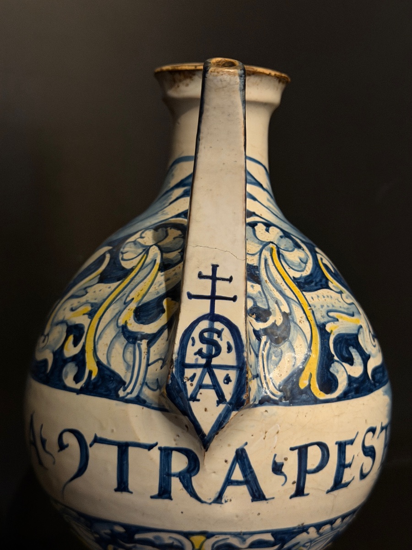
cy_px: 275
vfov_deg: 39.7
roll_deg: -2.7
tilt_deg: -6.3
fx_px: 762
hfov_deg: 30.3
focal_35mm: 48
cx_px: 206
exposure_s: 1/25
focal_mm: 6.76
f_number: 1.78
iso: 640
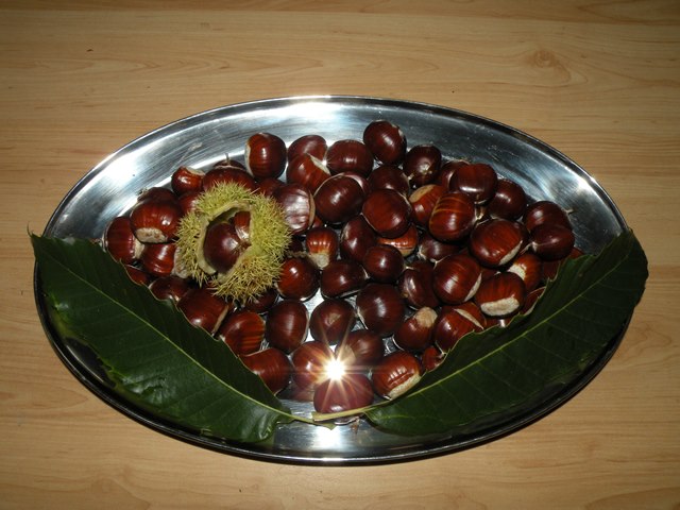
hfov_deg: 65.3
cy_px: 255
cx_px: 340
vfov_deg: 51.4
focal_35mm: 27
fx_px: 530
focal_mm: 4.7
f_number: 8
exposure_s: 1/60
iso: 64
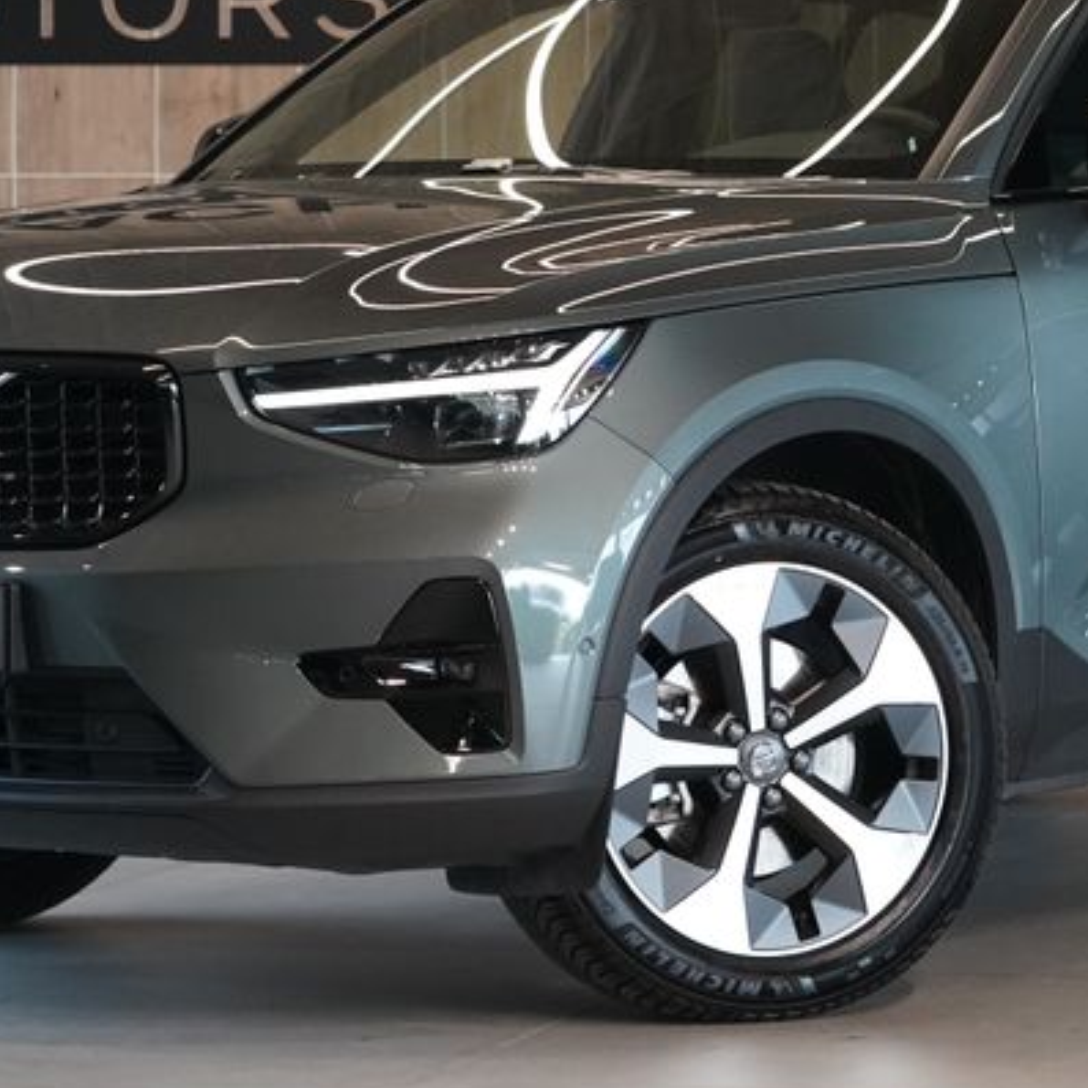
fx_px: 5227
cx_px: 756
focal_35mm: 147
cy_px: 352
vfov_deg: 11.9
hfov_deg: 11.9
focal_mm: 67
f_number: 5.6
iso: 4000
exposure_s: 1/160
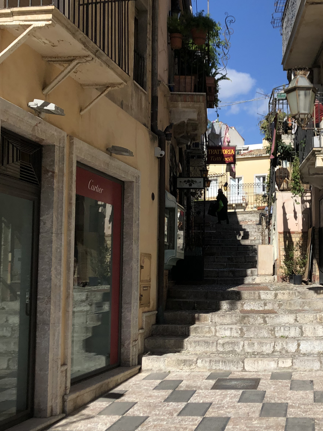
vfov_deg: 39.6
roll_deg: +1.1
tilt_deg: +5.4
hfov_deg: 29.5
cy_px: 226
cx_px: 265
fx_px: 597
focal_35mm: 48
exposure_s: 1/2825
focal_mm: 4
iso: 25
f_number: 1.8
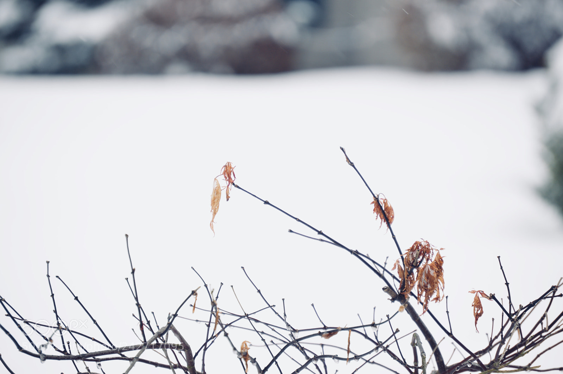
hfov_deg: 6.9
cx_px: 282
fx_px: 4688
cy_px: 187
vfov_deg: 4.6
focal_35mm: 300
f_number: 5.6
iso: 100
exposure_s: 1/160
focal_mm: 200
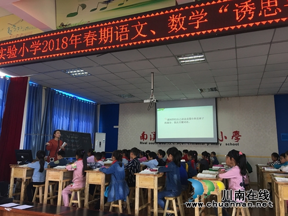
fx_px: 241
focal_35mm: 29
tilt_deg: +11.7
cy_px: 108
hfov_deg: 61.7
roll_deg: -0.8
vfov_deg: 48.2
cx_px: 144
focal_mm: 4.15
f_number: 2.2
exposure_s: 1/33
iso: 40
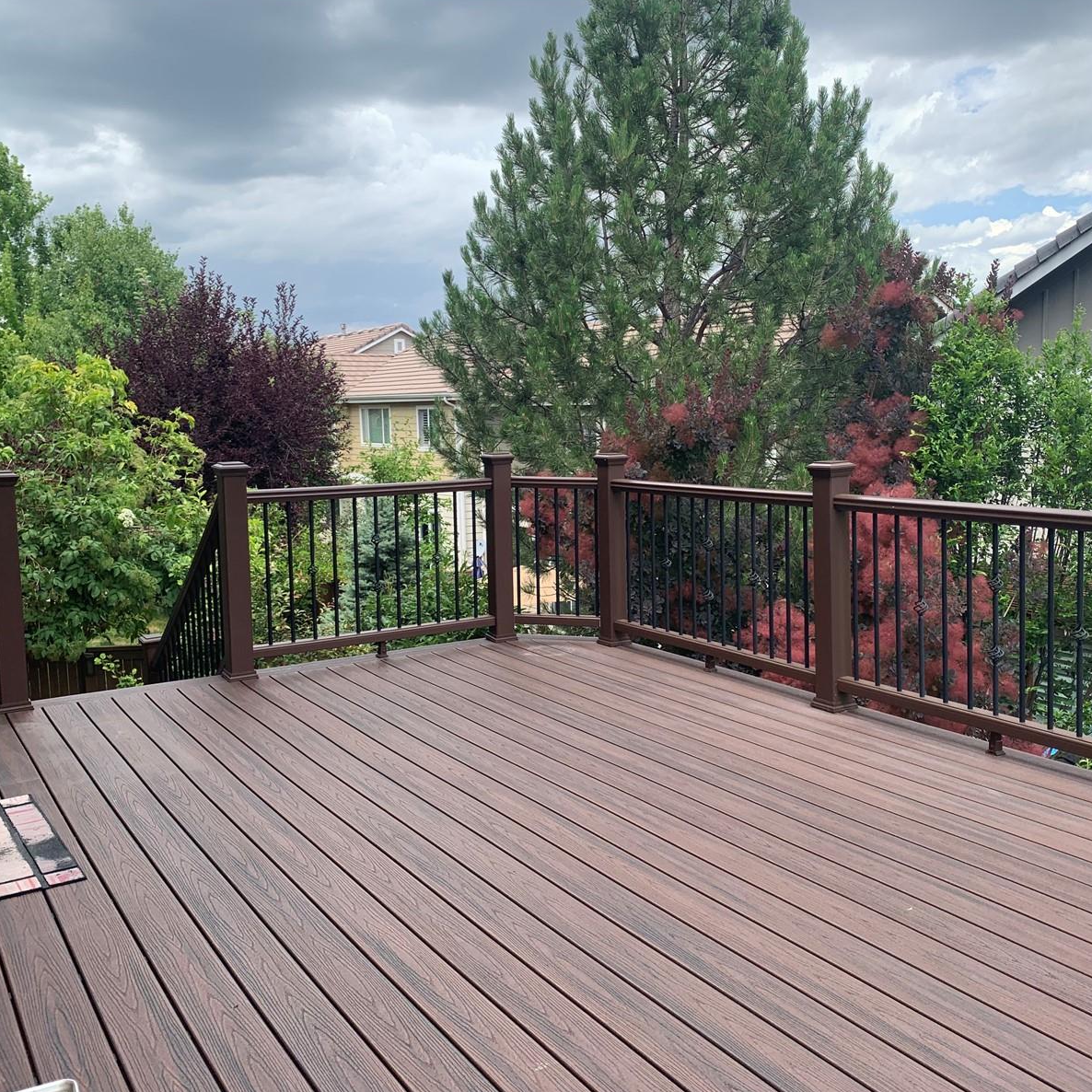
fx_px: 1106
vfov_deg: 52.5
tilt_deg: -6.6
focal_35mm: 31
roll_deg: +1.3
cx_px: 600
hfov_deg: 52.4
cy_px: 543
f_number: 1.8
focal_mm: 4.25
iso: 25
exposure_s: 1/722
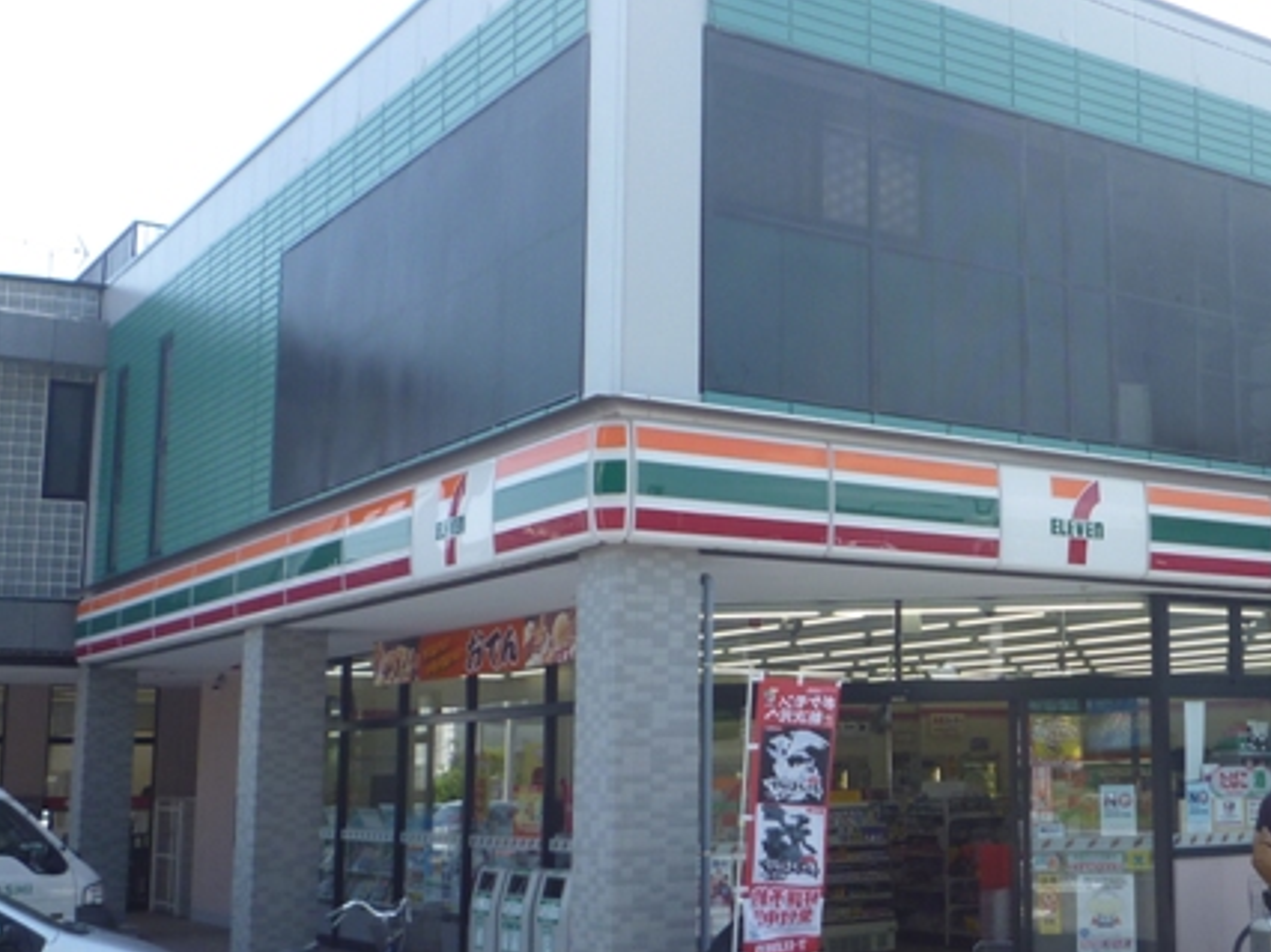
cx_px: 1026
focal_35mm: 47
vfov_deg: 30.8
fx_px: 1725
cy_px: 510
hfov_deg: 38.8
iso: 80
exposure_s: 1/400
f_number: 2.8
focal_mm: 4.4
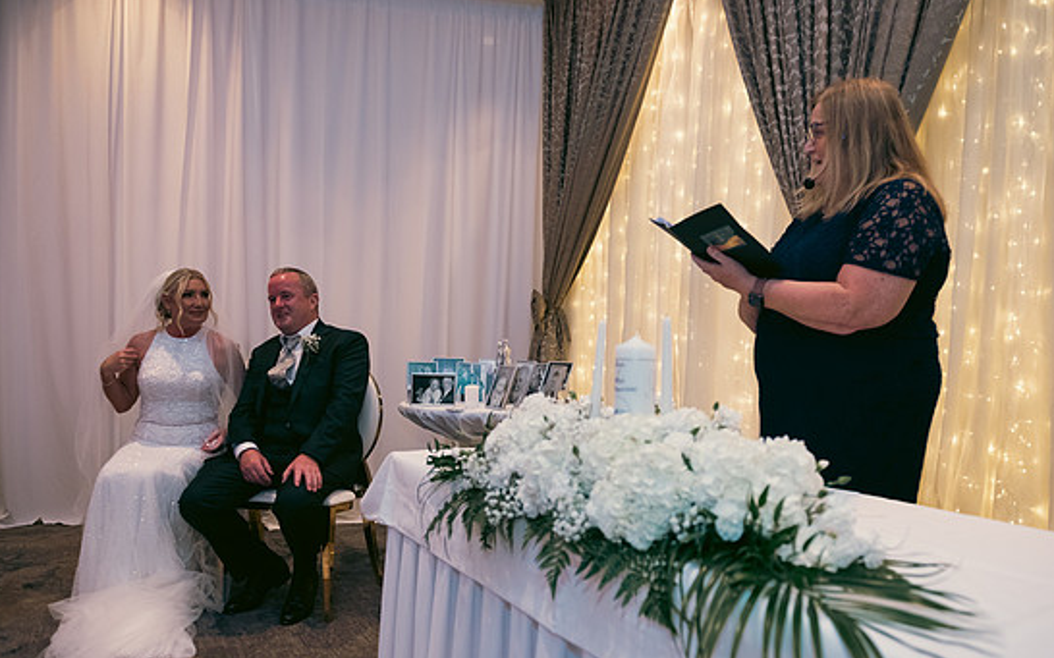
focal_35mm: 26
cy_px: 358
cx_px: 546
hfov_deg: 70.4
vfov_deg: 47.5
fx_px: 747
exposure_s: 1/160
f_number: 3.5
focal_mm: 24
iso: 800
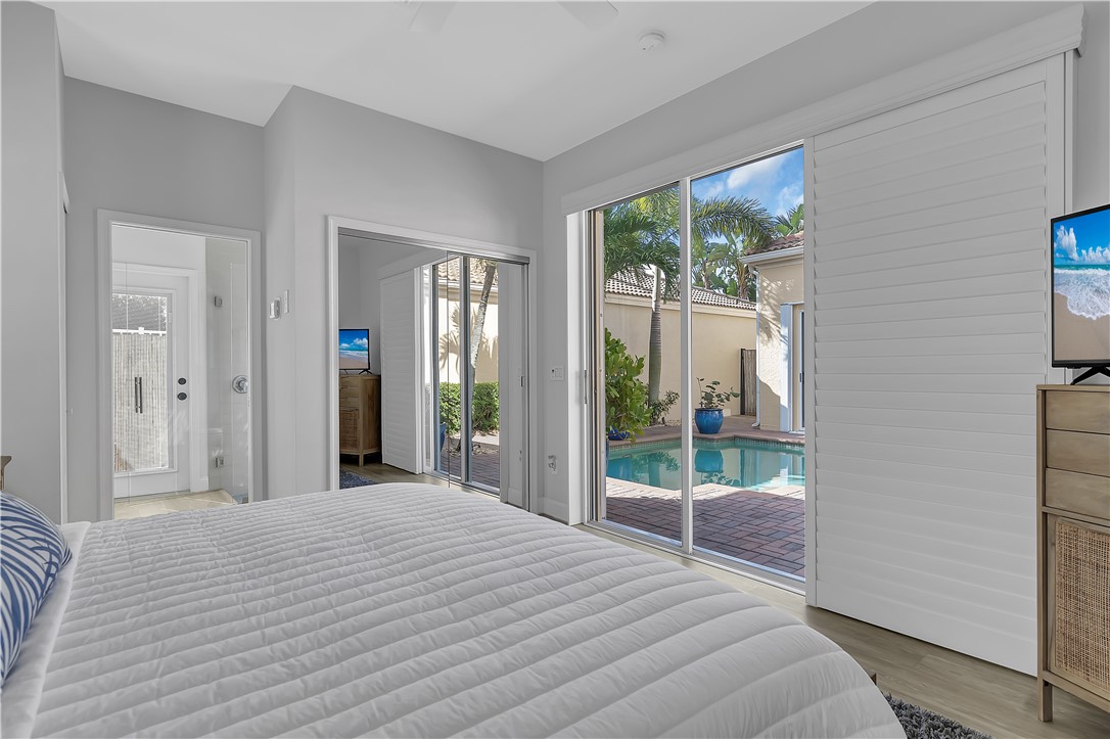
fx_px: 508
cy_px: 370
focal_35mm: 16
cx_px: 555
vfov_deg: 72.0
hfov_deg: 95.0
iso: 320
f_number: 6.3
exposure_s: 1/40
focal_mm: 11
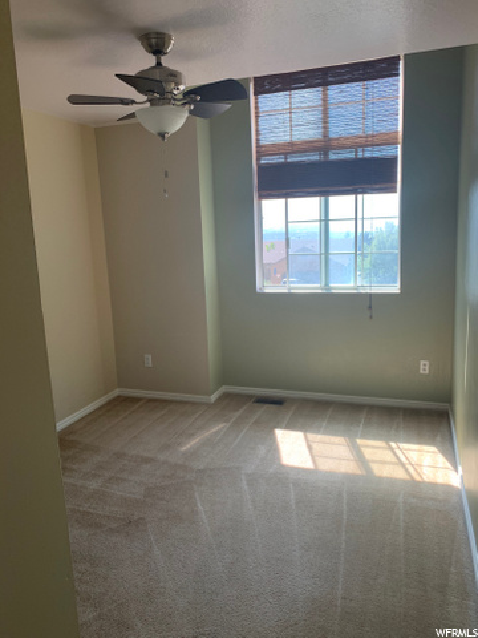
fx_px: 479
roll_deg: +2.7
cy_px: 319
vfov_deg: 67.3
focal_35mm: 26
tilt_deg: -8.3
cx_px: 239
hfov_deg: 53.1
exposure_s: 1/121
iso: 25
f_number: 1.8
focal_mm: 4.25
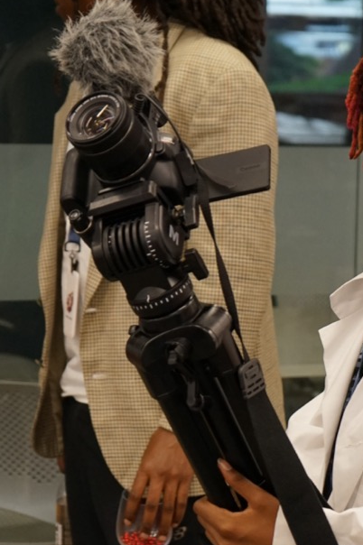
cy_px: 393
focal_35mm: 106
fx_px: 1605
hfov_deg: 12.8
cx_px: 349
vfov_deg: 19.2
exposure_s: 1/160
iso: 1600
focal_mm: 50
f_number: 4.5
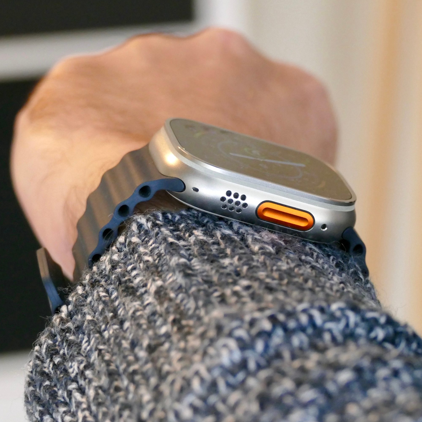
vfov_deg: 10.9
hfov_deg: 10.8
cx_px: 293
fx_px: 2221
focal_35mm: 161
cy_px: 211
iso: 1600
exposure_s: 1/60
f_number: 3.9
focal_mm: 45.89
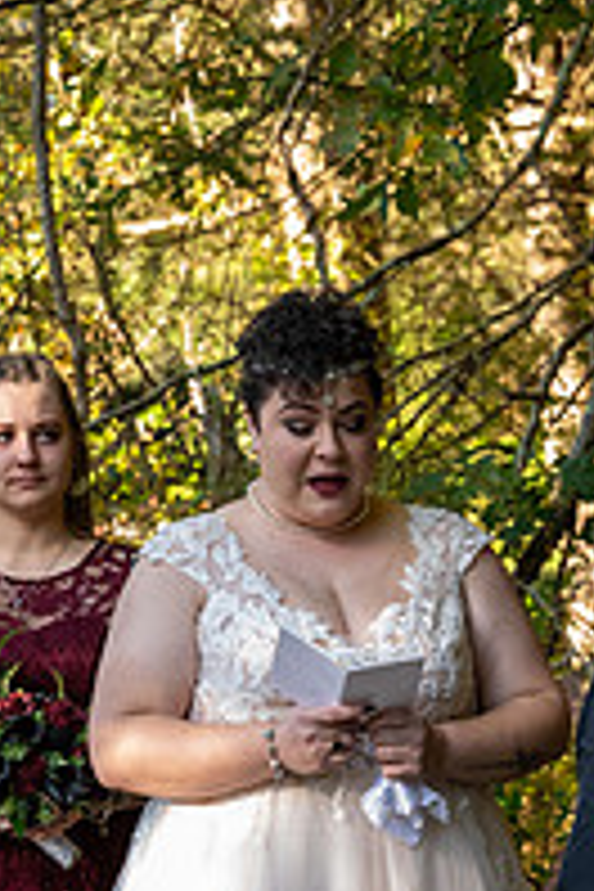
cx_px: 412
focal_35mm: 132
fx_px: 3267
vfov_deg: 15.3
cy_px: 855
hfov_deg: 10.4
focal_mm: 58
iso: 6400
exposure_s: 1/2500
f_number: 4
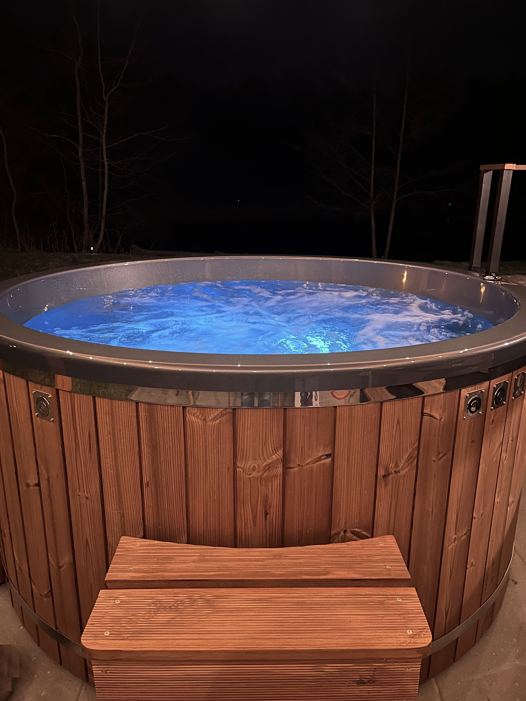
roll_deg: +0.6
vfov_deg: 67.3
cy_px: 350
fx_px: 527
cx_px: 263
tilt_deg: -17.1
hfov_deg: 53.1
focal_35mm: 26
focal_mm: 5.1
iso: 800
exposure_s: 1/9
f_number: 1.6
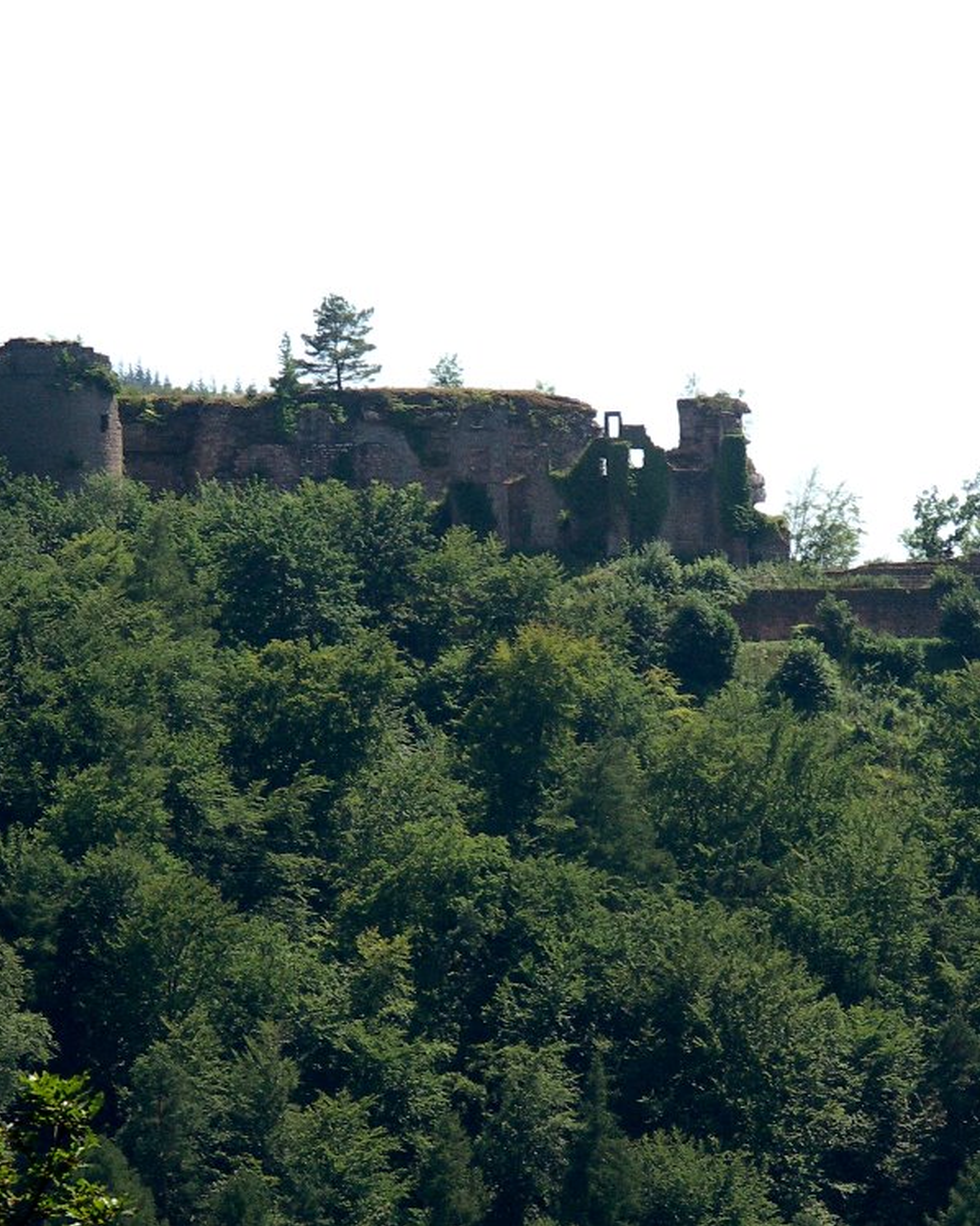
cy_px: 613
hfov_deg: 5.9
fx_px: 9466
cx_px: 569
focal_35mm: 261
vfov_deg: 7.4
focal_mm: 50.8
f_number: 5
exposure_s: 1/400
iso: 100
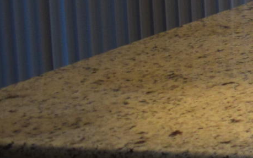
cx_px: 728
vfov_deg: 6.5
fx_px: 1379
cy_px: -10
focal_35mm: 200
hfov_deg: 8.8
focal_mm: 20
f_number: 4
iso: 450
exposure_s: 1/60
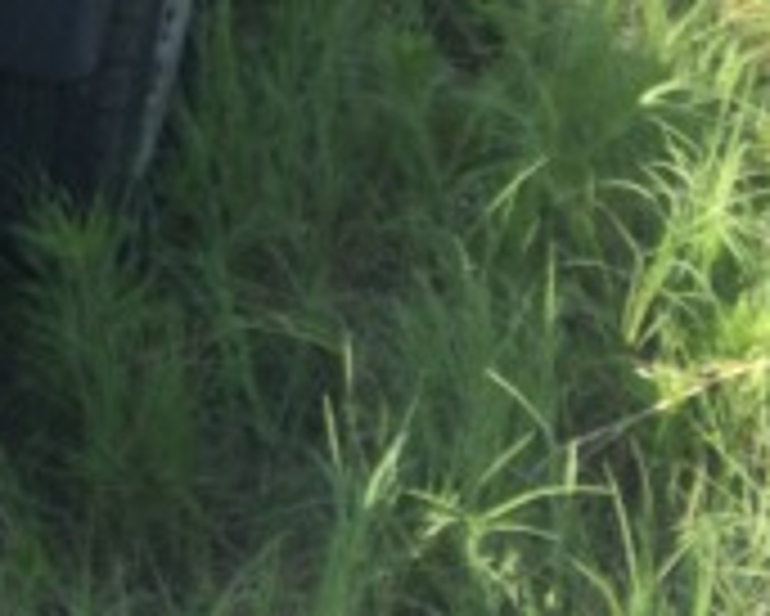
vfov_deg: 13.5
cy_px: -360
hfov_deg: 15.5
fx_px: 2417
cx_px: -630
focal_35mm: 106
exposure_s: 1/820
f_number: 2.2
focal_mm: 4.15
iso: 32
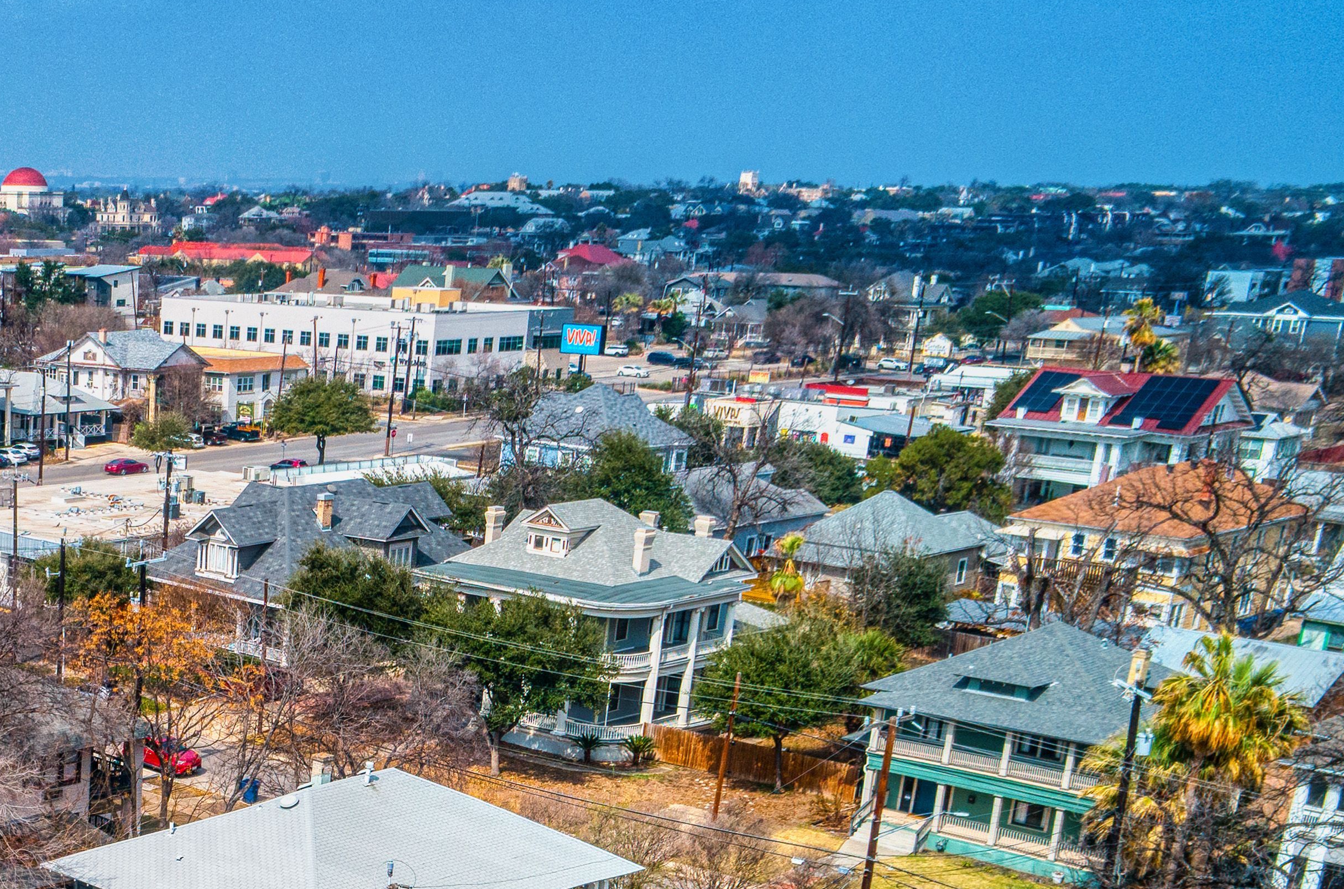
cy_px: 905
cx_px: -104
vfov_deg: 24.2
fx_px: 1974
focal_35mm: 53
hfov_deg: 33.3
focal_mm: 8.8
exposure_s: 1/120
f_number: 5
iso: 100
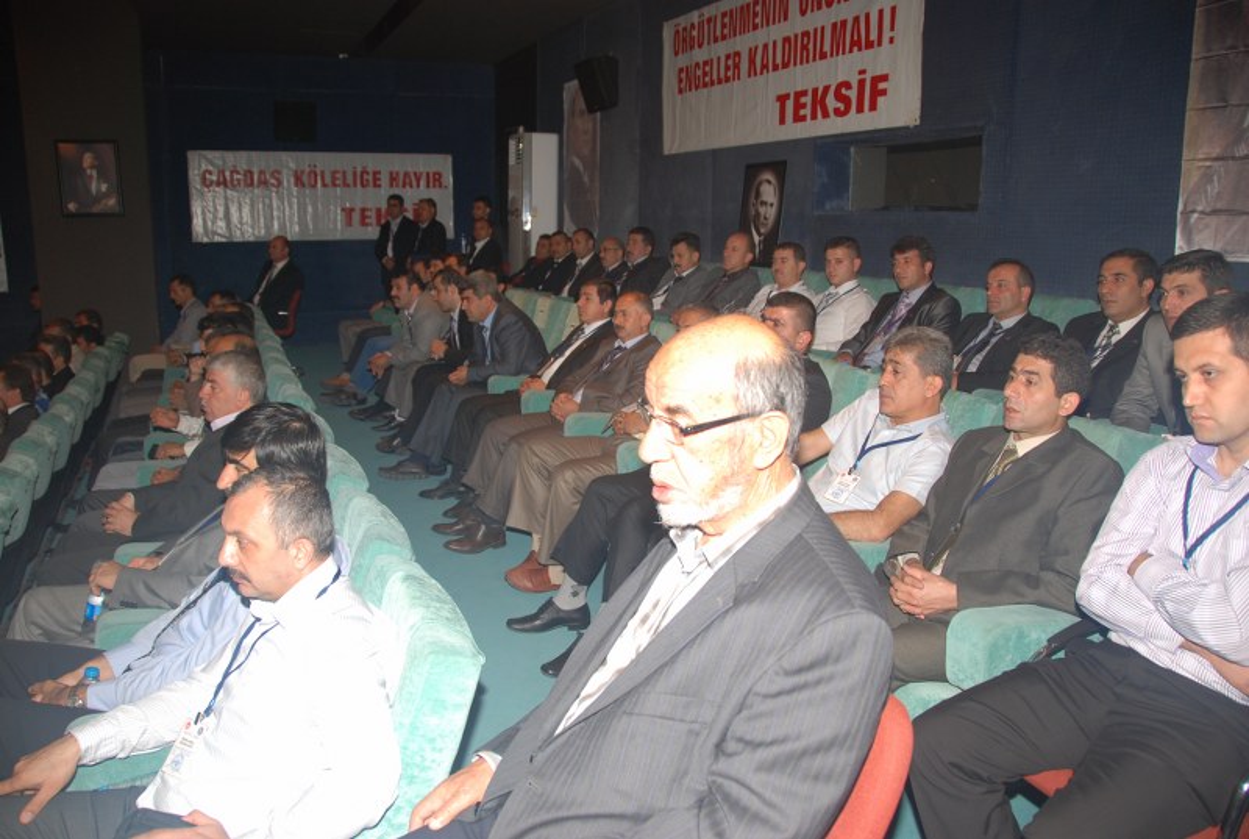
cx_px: 624
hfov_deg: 67.3
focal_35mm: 27
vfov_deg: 48.1
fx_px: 939
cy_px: 420
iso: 200
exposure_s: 1/60
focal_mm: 18
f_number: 4
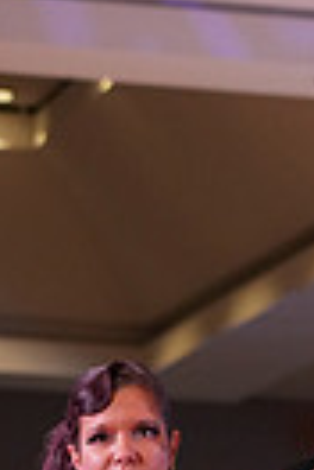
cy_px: 648
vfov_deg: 4.4
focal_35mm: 463
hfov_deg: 3.0
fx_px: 6057
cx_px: 330
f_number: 4
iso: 2000
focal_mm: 105
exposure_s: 1/320
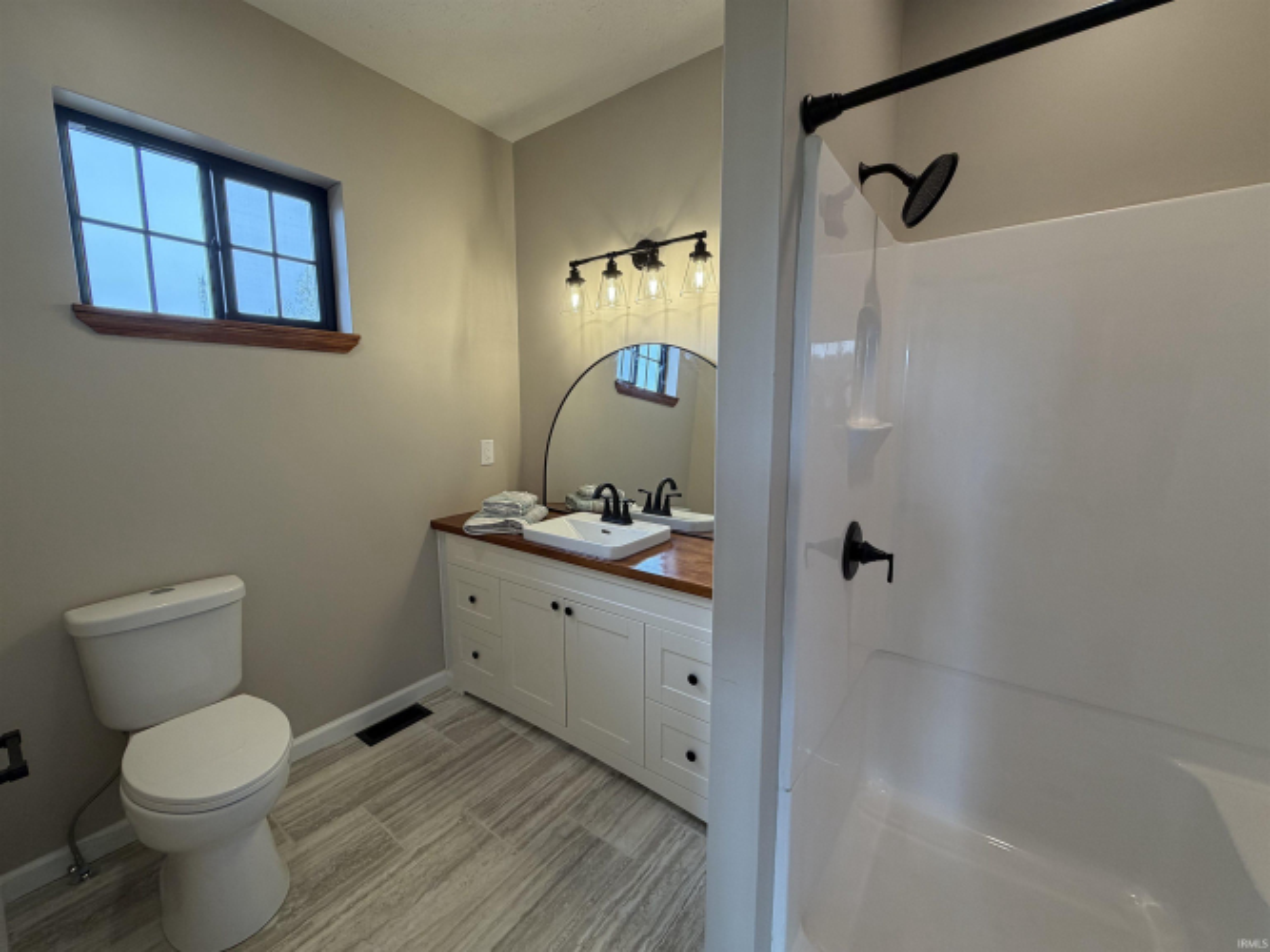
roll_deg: +0.5
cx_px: 635
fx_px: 514
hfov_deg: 102.1
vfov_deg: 85.7
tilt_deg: -7.4
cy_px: 476
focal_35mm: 14
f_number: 2.2
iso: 125
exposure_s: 1/120
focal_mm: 2.22
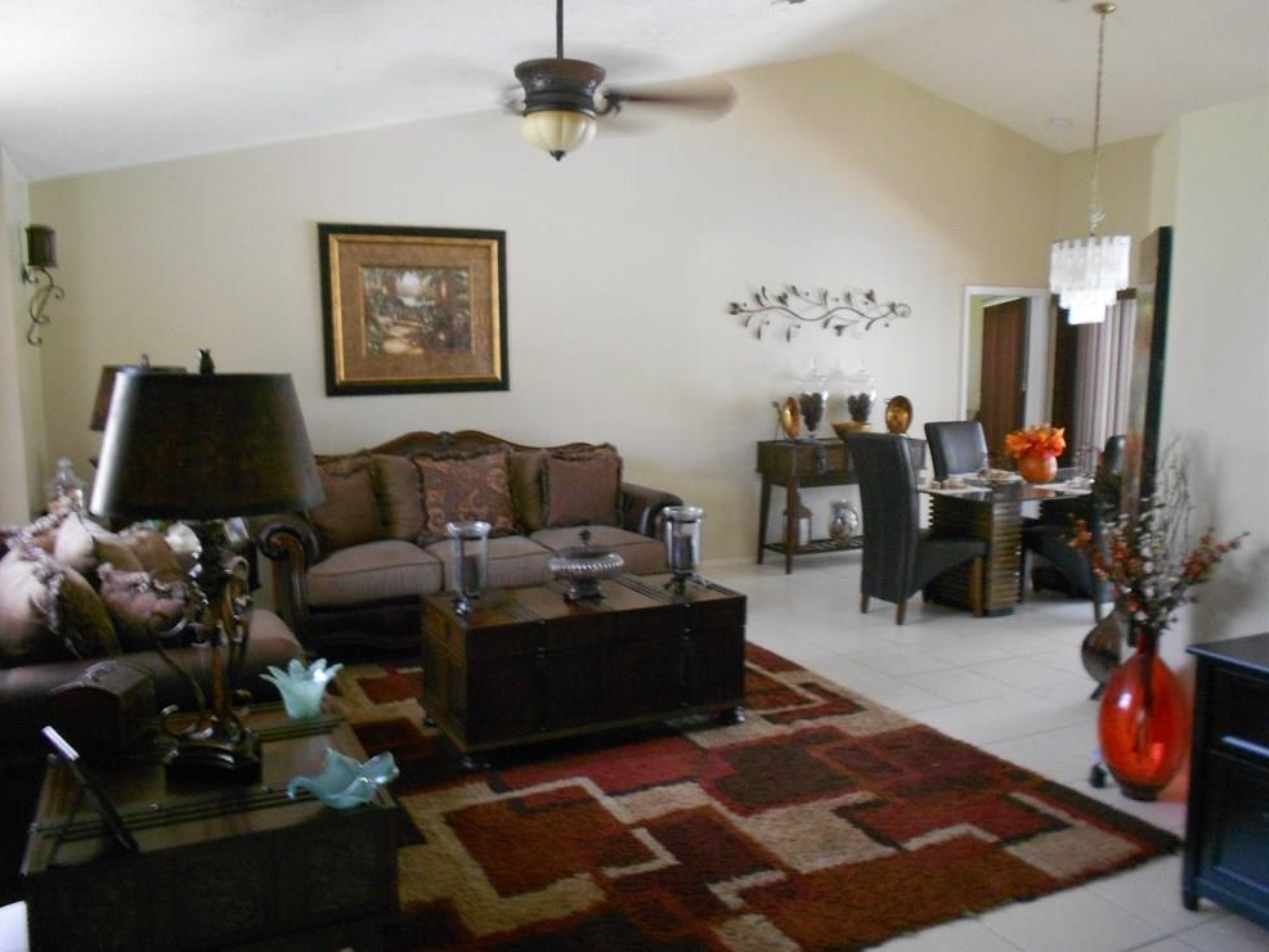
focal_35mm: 27
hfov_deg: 65.3
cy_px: 471
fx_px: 990
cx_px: 611
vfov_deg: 51.4
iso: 400
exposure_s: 1/13
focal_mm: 4.6
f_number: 3.2
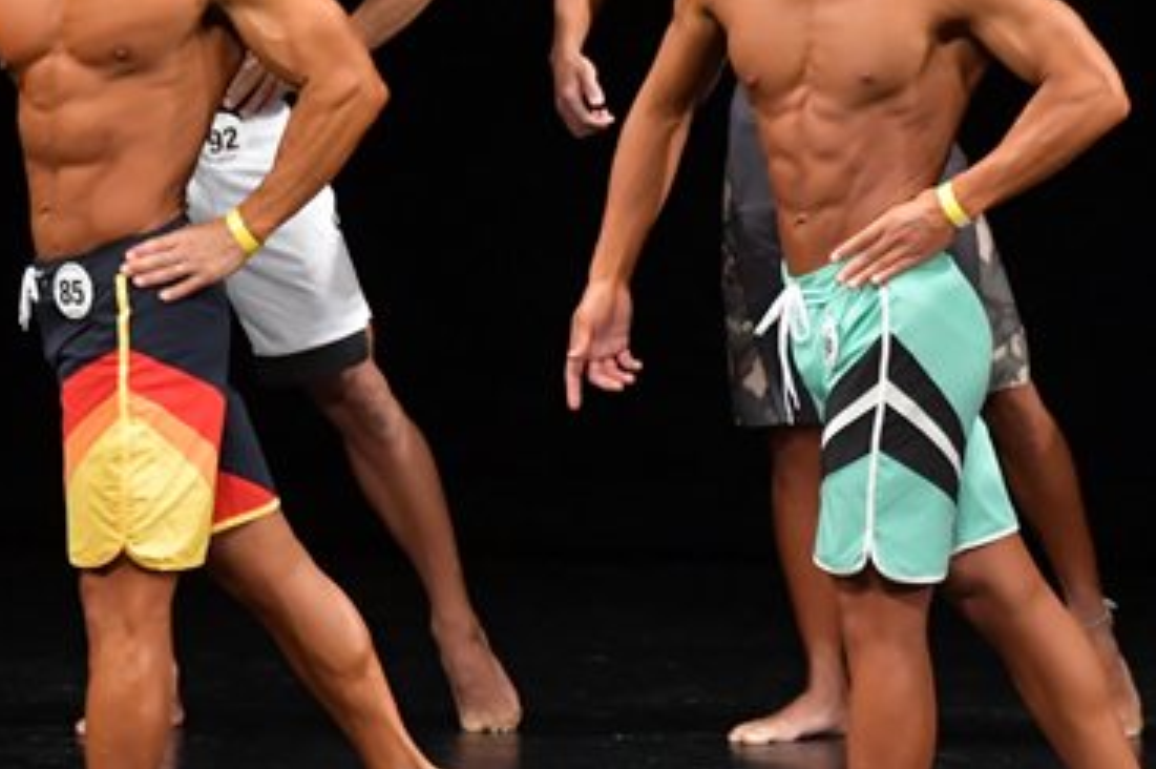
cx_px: 729
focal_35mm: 539
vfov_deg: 2.5
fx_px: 17292
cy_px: 331
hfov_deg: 3.8
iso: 3200
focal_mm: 170
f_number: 5.6
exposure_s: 1/400
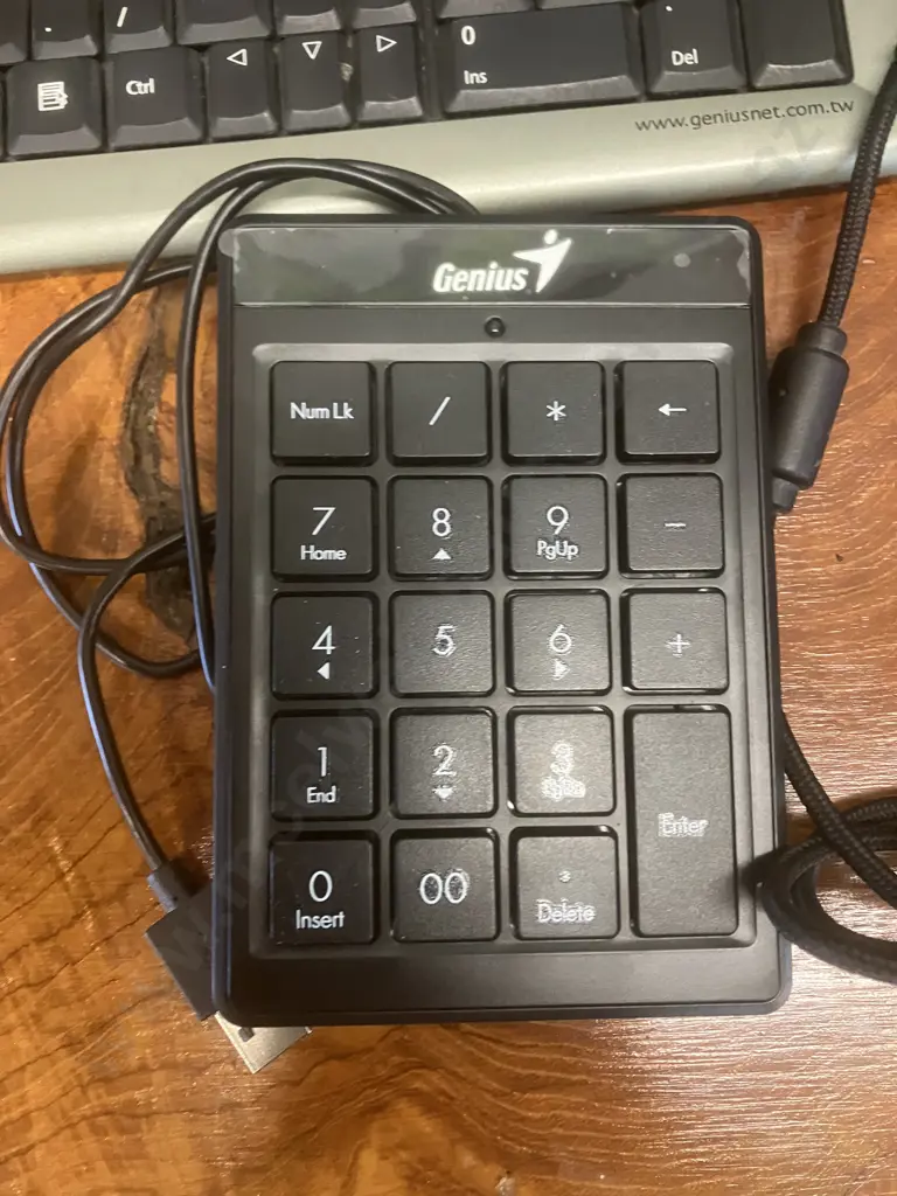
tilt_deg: -80.4
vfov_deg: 63.4
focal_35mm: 28
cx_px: 448
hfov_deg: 49.7
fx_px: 967
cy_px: 598
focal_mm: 3.99
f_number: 1.8
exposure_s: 1/33
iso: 400
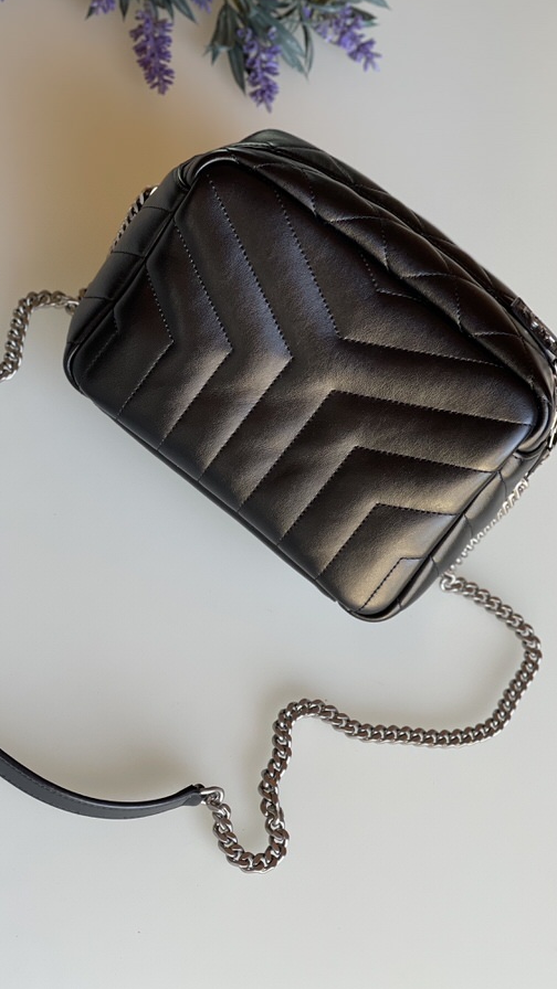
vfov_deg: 30.2
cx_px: 232
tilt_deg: -54.1
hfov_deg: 17.2
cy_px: 493
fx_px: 1838
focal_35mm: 70
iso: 80
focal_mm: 7.5
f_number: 2.2
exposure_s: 1/121
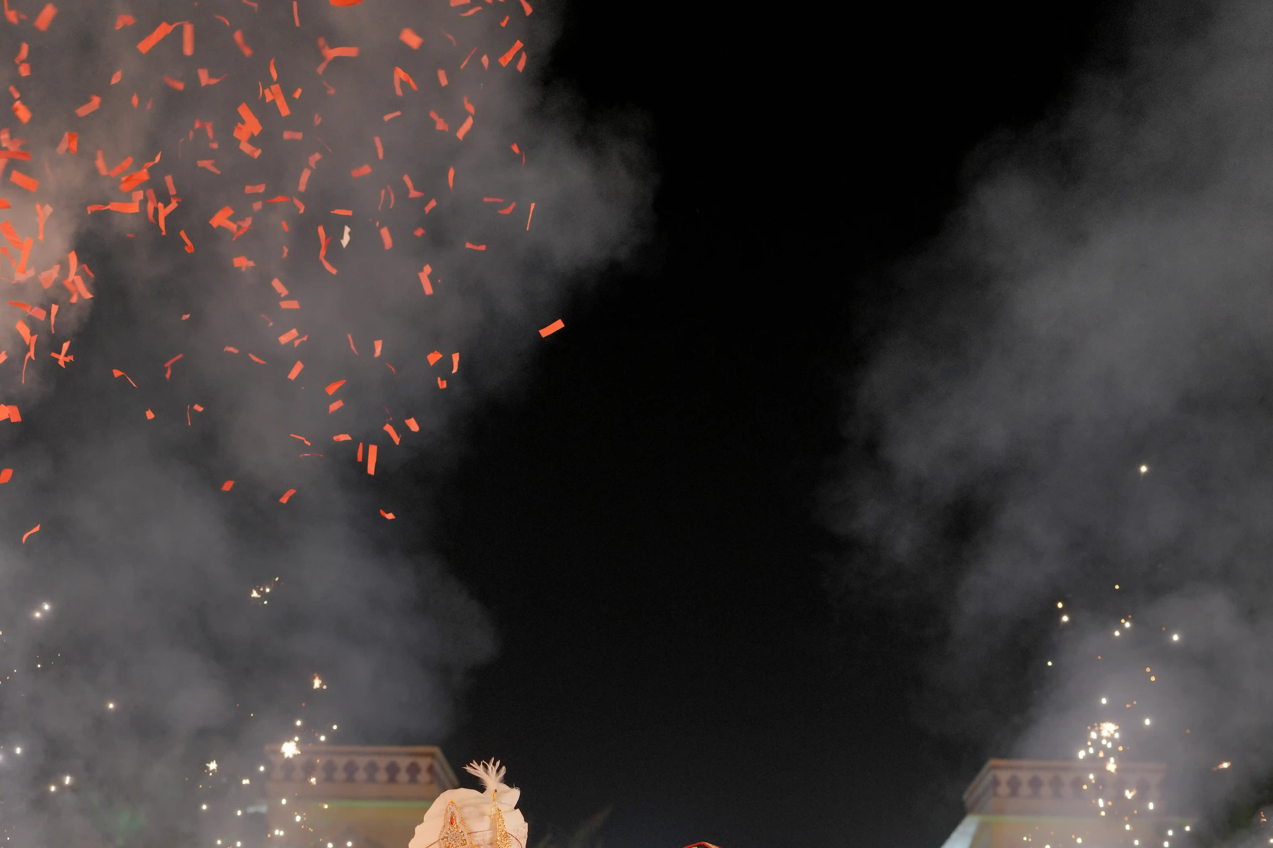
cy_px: 927
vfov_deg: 23.9
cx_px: 642
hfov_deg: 37.5
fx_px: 1874
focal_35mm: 53
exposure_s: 1/400
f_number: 2.5
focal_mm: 35
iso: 400
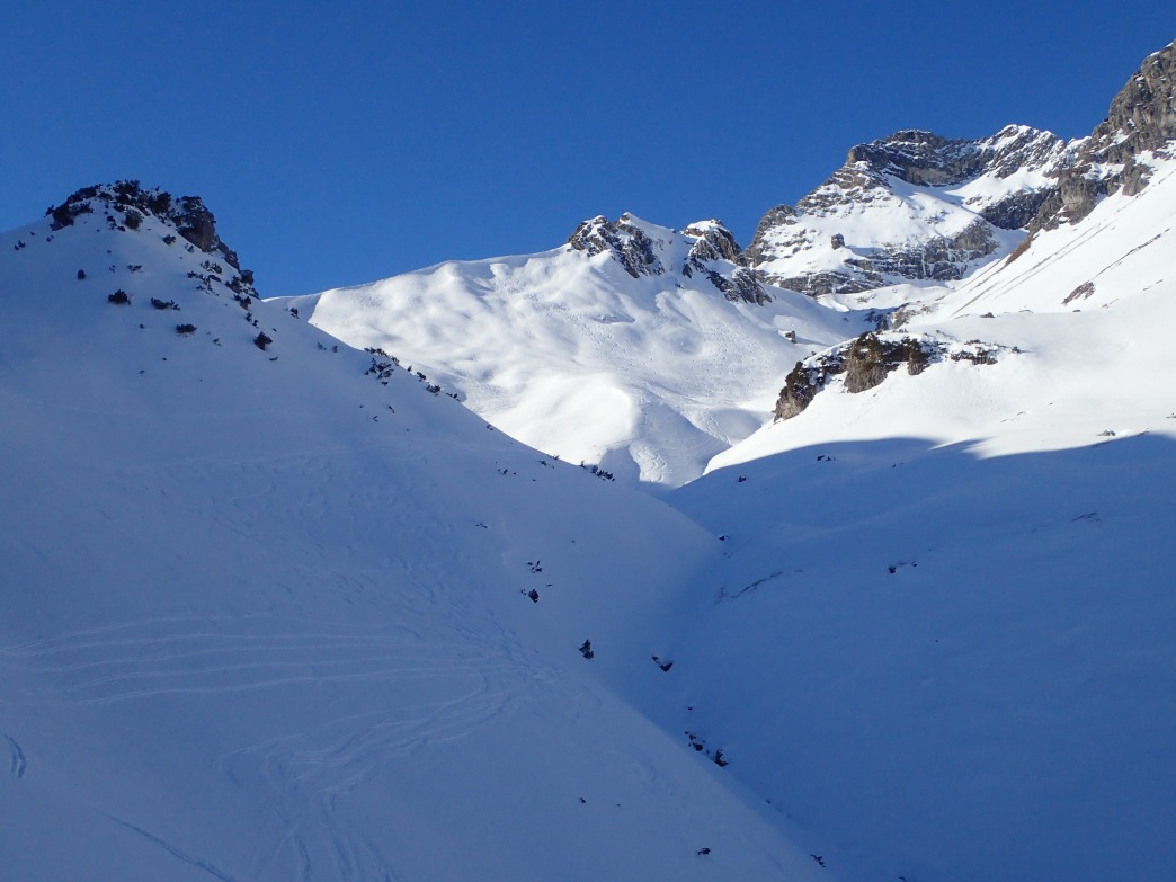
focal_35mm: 43
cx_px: 588
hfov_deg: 43.9
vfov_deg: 33.6
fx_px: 1461
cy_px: 441
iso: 320
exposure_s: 1/500
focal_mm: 7.86
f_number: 11
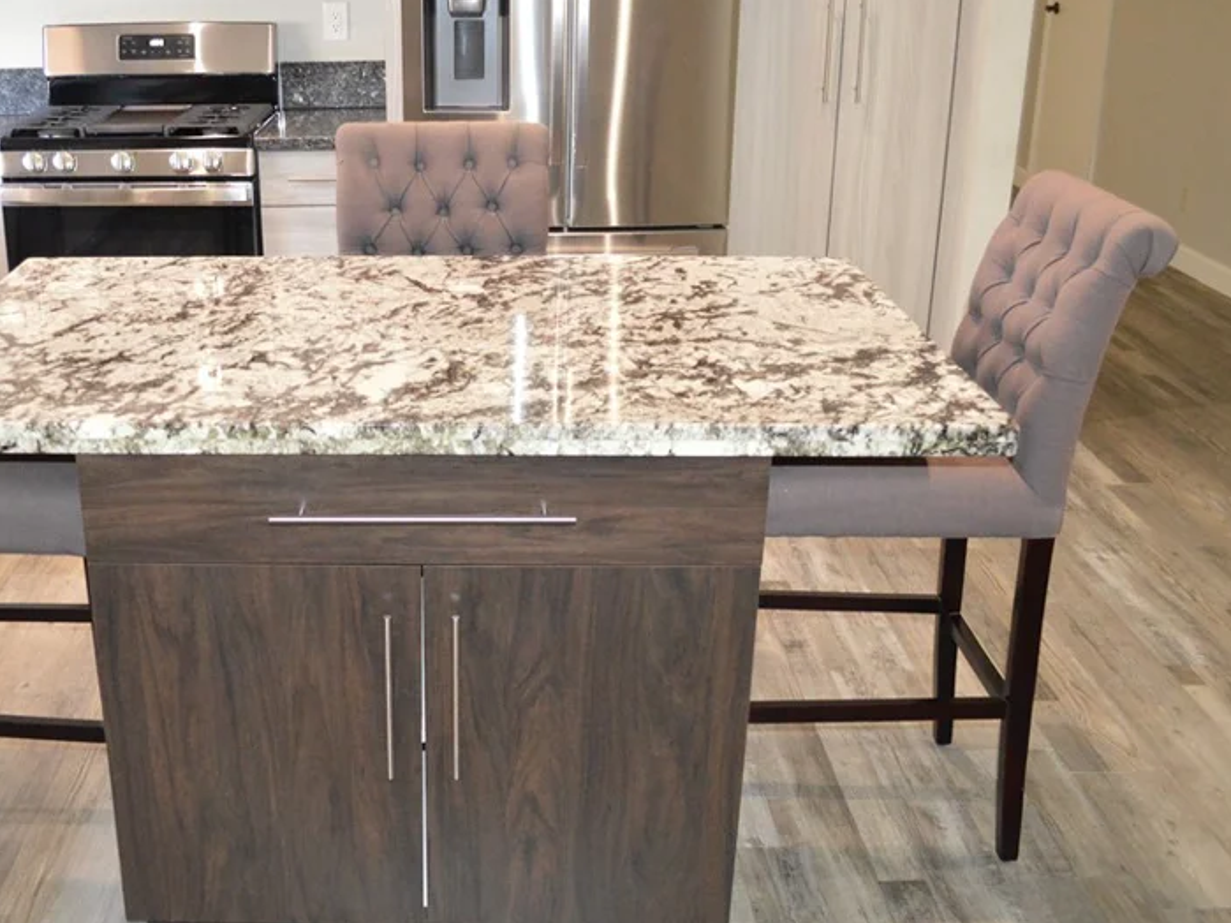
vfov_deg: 37.7
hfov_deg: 48.1
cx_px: 407
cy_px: 454
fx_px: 1351
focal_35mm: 38
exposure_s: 1/60
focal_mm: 18
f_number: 3.5
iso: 2800
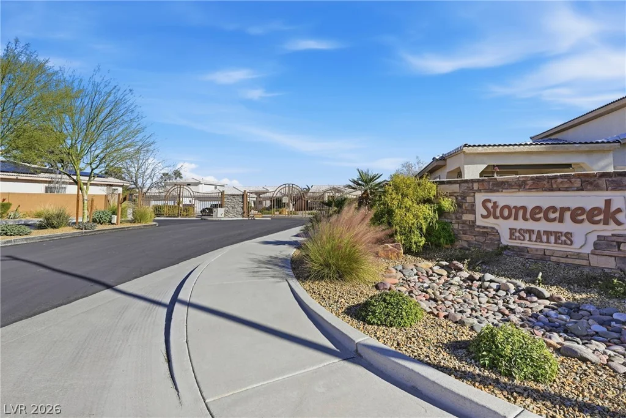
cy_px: 209
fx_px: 330
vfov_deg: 64.6
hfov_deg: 86.9
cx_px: 313
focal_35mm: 19
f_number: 9
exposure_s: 1/2500
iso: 125
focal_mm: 19
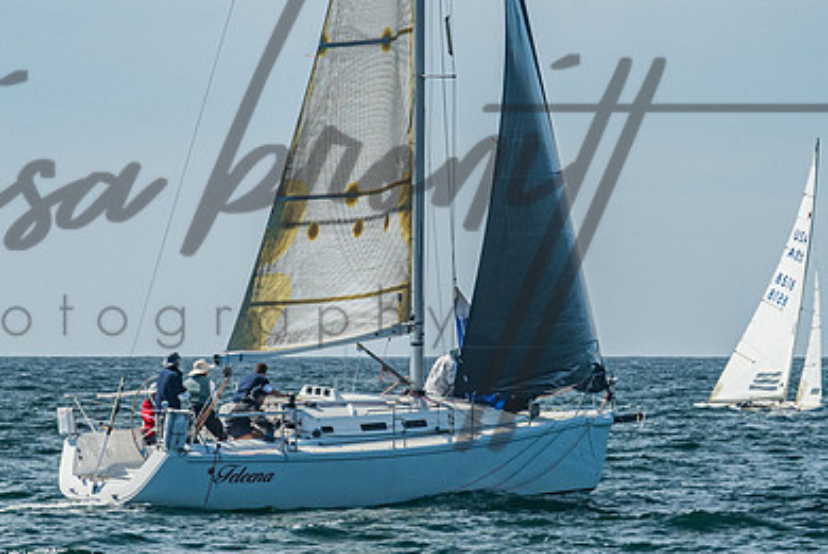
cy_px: 183
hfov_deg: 3.9
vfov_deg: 2.6
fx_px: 12227
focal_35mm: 531
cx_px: 422
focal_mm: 190
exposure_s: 1/640
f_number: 10
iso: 400
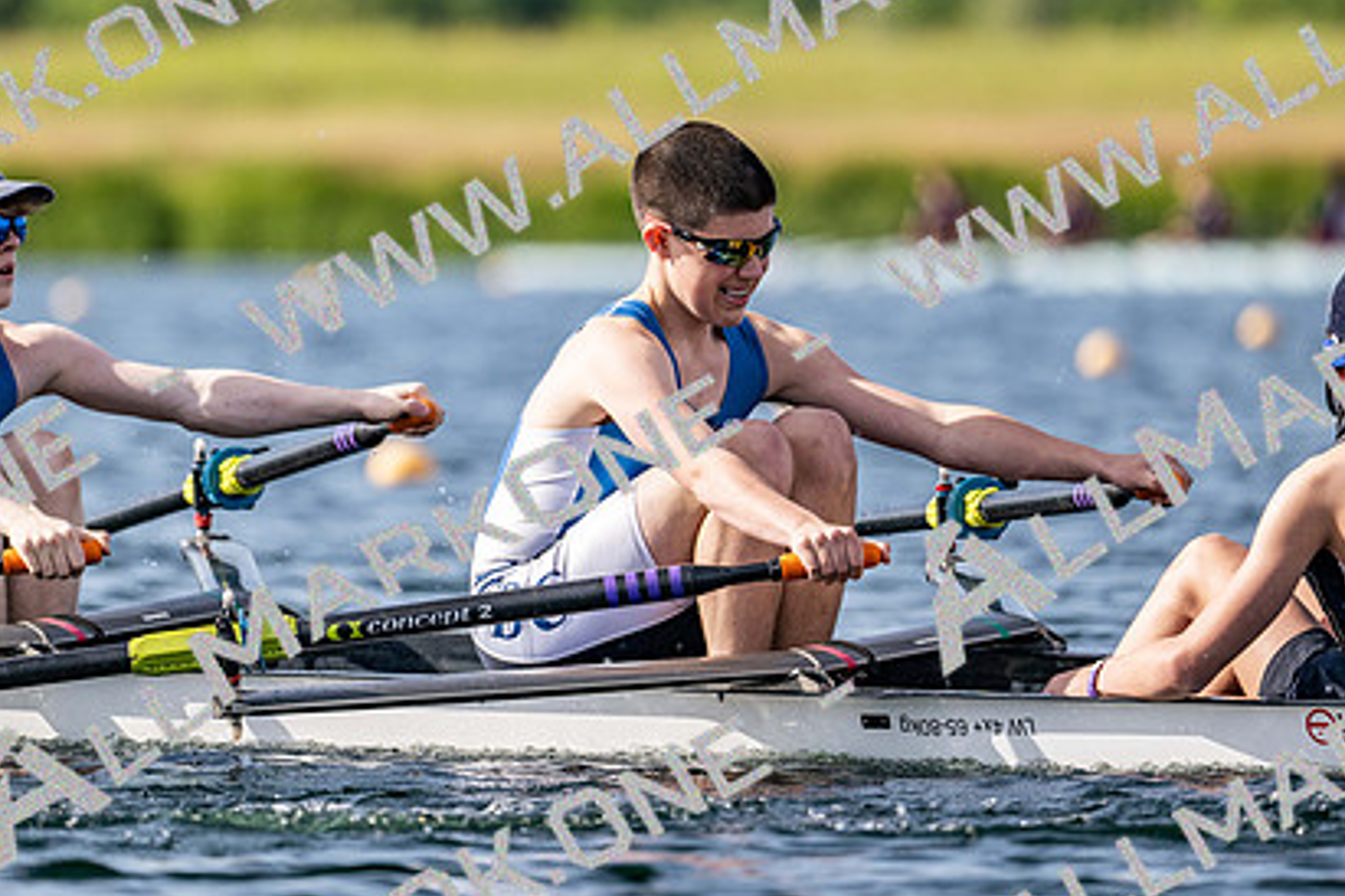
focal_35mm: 564
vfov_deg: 2.4
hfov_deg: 3.7
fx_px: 21070
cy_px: 365
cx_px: 645
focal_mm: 400
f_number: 4.5
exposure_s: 1/2500
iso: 400
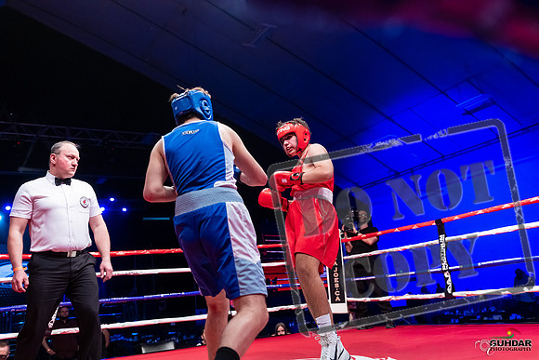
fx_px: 479
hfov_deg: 58.7
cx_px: 270
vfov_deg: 41.1
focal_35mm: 32
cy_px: 180
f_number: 2.8
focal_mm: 32
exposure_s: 1/800
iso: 3200
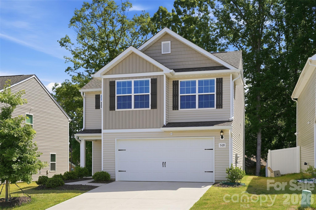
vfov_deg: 33.3
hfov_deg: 48.5
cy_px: 105
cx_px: 158
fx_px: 351
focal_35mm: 40
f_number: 9
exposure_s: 1/160
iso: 100
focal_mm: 40
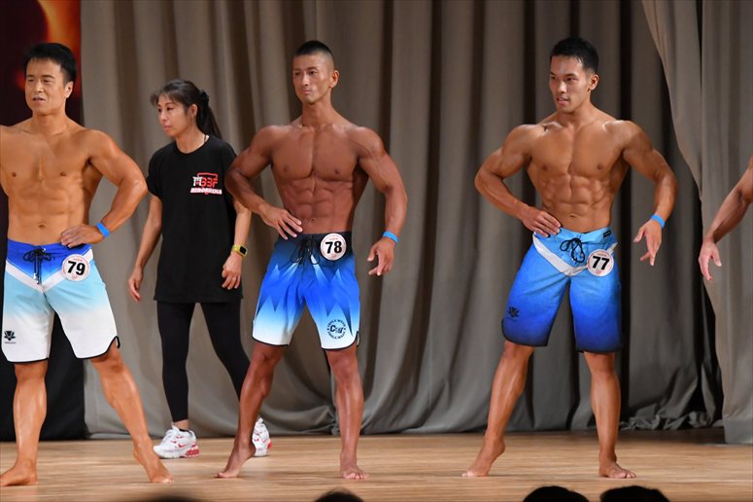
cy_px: 251
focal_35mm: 270
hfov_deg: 7.6
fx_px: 5645
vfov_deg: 5.1
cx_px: 376
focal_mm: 180
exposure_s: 1/400
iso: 4000
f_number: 5.6
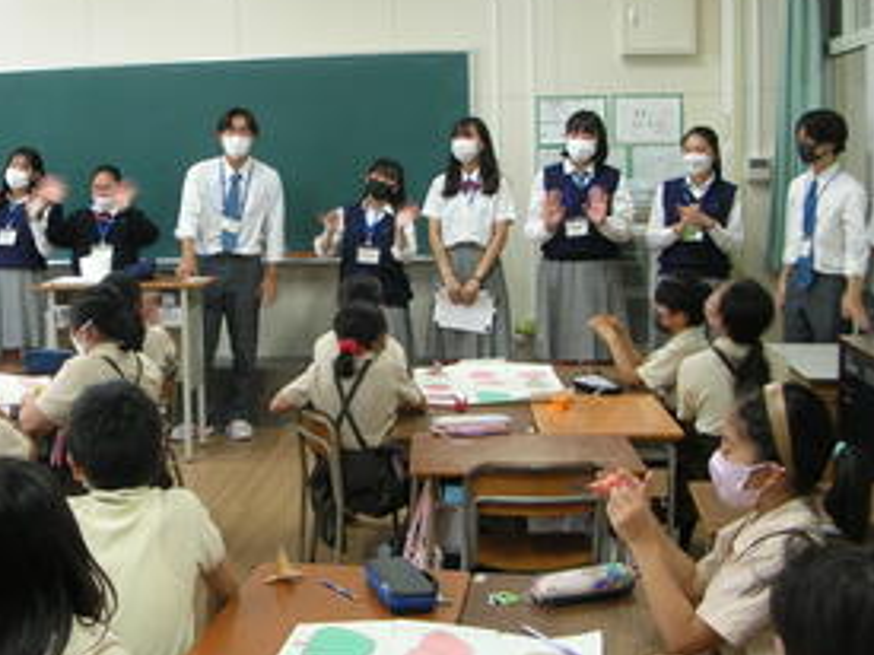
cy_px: 328
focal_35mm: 51
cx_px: 251
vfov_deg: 28.5
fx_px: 1287
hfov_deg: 36.9
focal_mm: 5.8
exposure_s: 1/12.8
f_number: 2.8
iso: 50
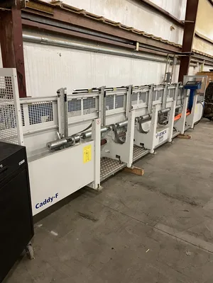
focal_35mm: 26
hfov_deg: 53.1
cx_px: 106
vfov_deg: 67.3
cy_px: 142
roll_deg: +0.3
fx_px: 213
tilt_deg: -14.7
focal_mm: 4.2
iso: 320
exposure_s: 1/60
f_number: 1.6
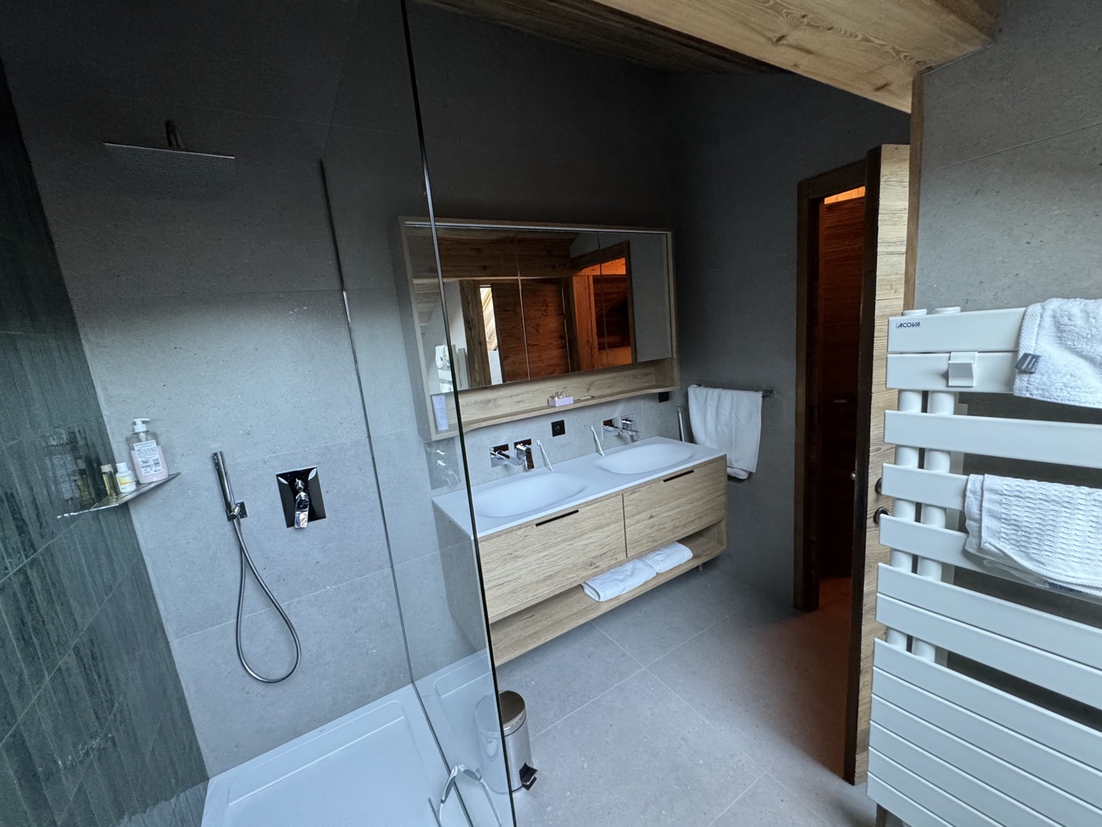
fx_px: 446
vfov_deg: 85.7
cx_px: 551
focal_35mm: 14
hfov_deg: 102.1
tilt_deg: -8.4
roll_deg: +5.4
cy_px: 414
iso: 500
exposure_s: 1/50
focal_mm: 2.22
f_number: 2.2
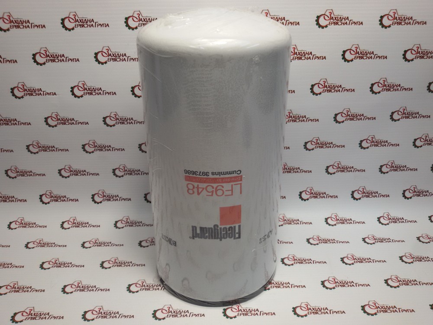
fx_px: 388
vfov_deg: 45.4
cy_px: 162
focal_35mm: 31
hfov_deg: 58.4
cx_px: 216
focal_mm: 2.93
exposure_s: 1/50
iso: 40
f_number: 2.4
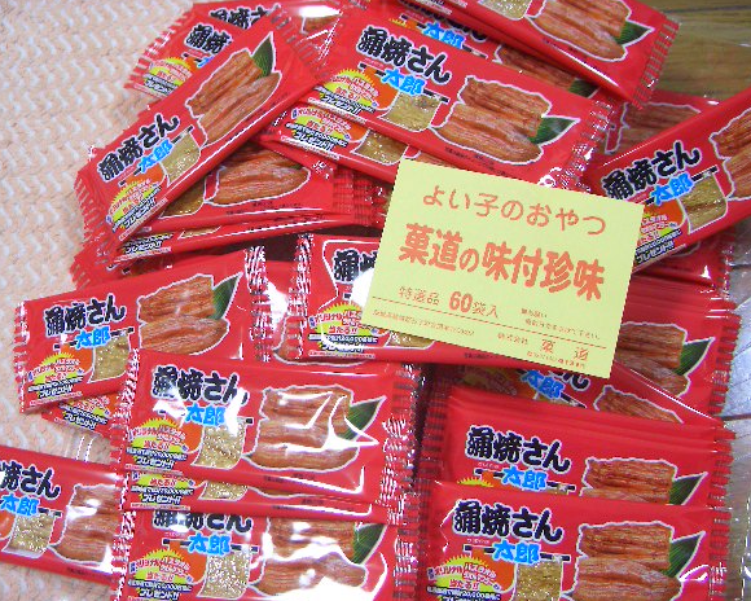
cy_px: 295
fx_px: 934
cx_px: 382
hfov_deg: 43.8
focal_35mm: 42
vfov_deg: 35.7
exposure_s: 1/20
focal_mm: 8
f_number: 2.8
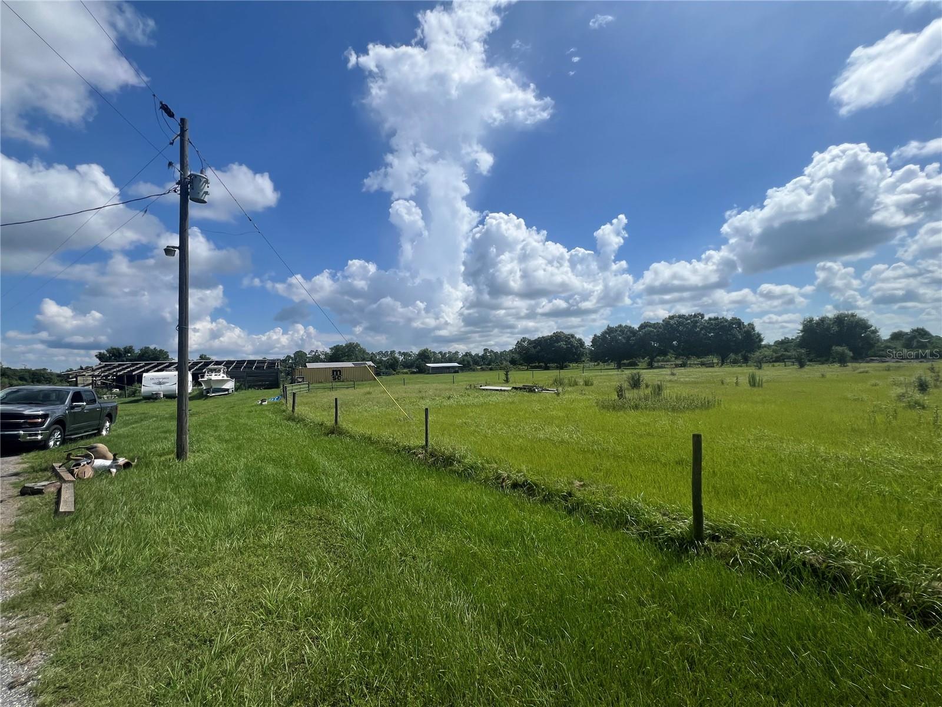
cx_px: 471
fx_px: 354
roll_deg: +2.3
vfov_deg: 89.9
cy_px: 354
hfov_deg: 106.2
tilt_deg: +2.5
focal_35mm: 13
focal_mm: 1.57
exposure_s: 1/3774
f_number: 1.8
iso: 40
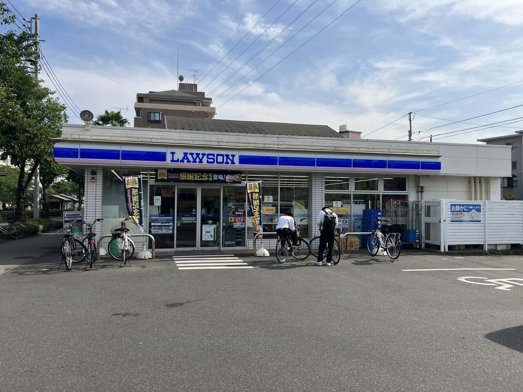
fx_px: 423
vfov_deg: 49.7
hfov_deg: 63.4
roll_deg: +1.1
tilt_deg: +5.1
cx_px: 262
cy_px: 196
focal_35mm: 28
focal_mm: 3.99
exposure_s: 1/1946
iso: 32
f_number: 1.8
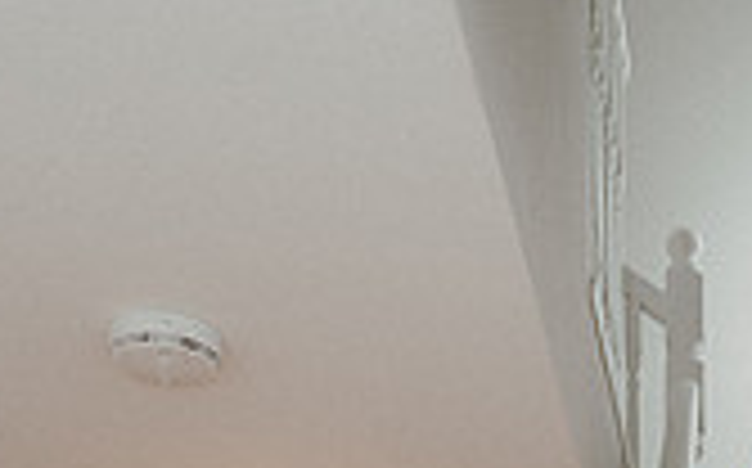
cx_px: 806
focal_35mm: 85
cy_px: 830
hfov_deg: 23.1
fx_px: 1740
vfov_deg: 13.8
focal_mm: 24
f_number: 3.5
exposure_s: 1/160
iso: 250
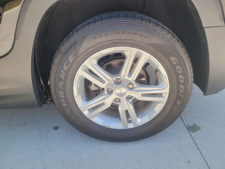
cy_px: 84
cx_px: 112
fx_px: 169
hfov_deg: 67.3
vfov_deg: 53.1
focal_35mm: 26
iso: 40
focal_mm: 5.4
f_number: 1.8
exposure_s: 1/350
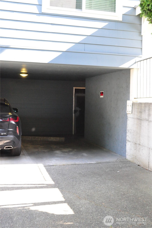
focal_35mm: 45
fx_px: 286
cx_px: 76
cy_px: 114
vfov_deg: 43.7
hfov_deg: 29.8
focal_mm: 30
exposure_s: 1/160
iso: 3200
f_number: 6.3
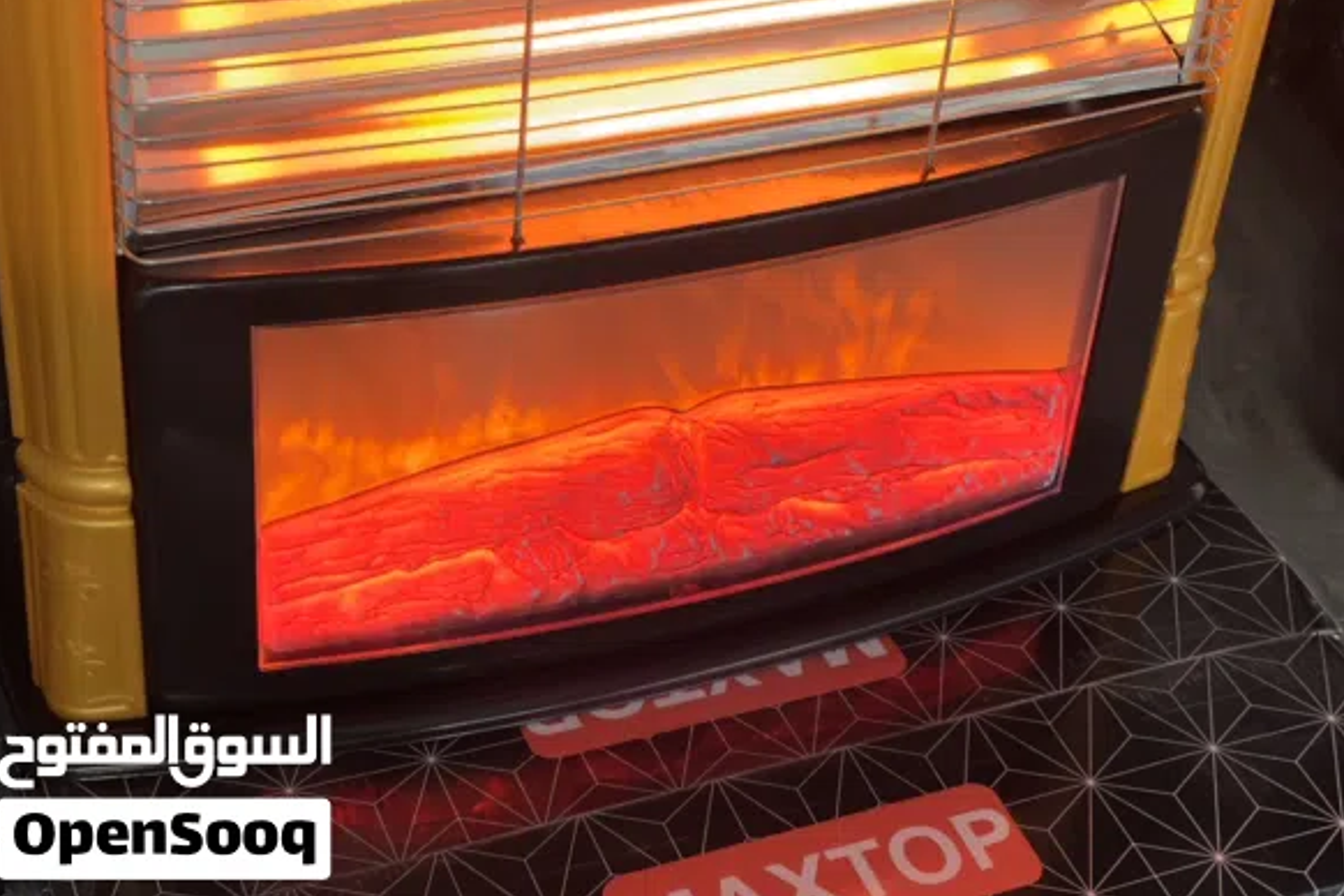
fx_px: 1493
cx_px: 679
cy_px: 381
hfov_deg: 48.5
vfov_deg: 33.3
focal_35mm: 40
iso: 800
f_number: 1.78
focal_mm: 6.76
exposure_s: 1/23
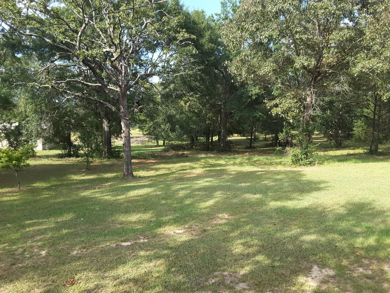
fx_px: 349
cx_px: 195
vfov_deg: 45.4
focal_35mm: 31
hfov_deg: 58.4
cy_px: 146
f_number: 1.9
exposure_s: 1/341
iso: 40
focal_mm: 2.9
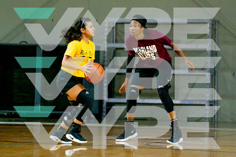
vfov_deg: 4.6
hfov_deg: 6.9
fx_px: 1964
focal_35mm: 300
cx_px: 124
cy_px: 70
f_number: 2.8
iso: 4000
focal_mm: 200
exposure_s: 1/1000
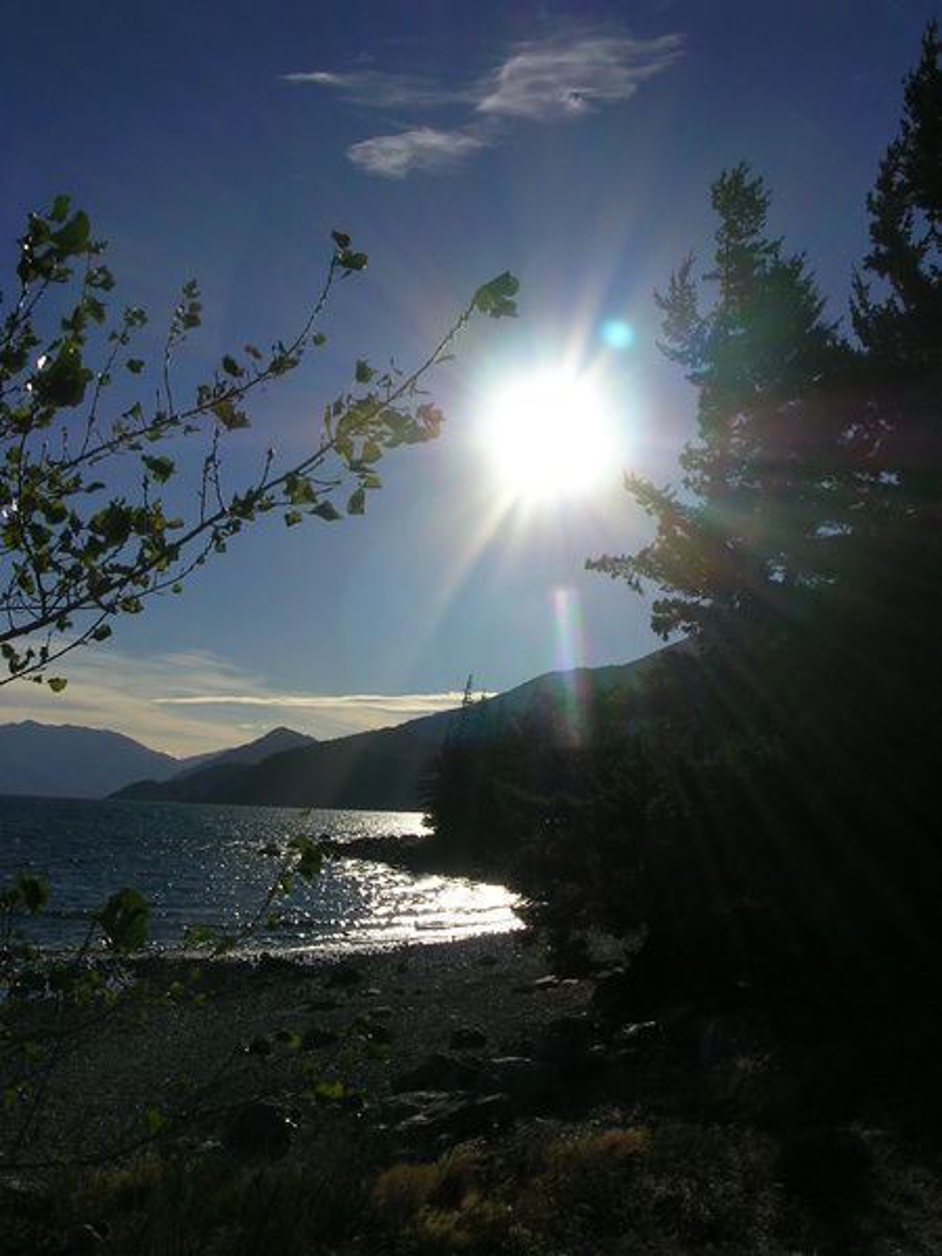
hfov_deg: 37.7
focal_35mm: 38
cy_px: 628
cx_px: 471
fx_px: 1379
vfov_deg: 49.0
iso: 50
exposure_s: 1/1484
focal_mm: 5.8
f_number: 5.6
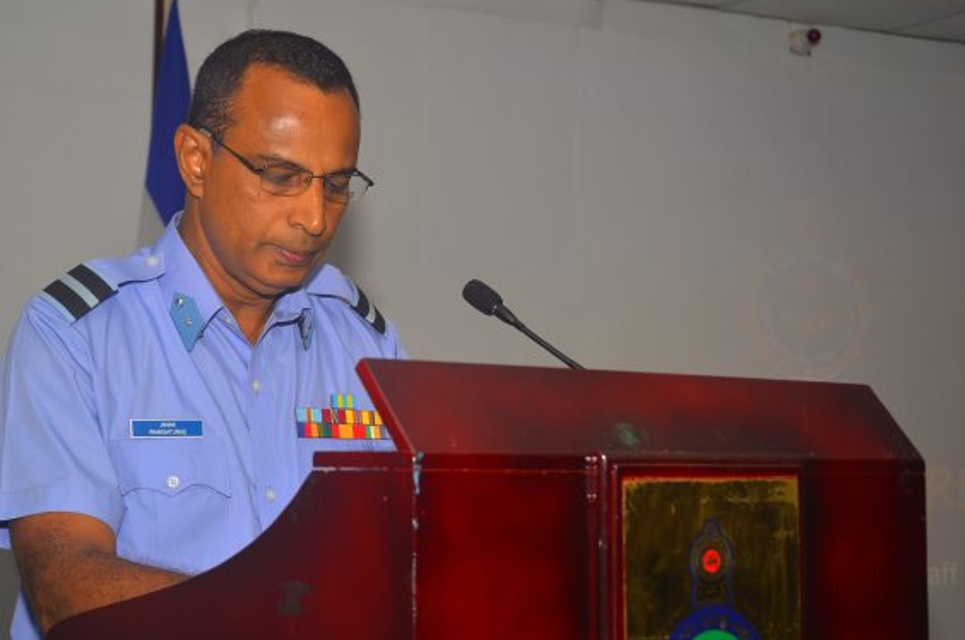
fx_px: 1793
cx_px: 459
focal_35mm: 67
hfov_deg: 30.1
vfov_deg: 20.2
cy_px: 317
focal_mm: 42
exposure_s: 1/200
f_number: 5.6
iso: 200
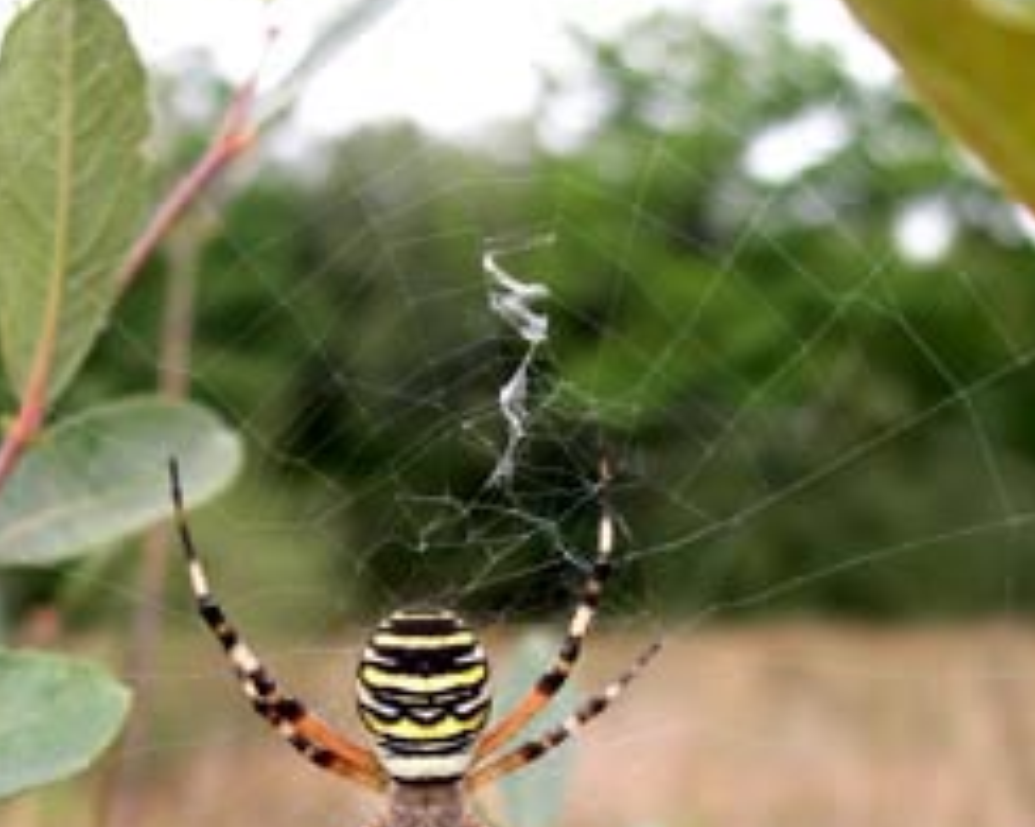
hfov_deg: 33.6
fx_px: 1715
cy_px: 579
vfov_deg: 26.9
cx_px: 573
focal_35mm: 56
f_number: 2.8
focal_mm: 8
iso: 100
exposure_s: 1/292
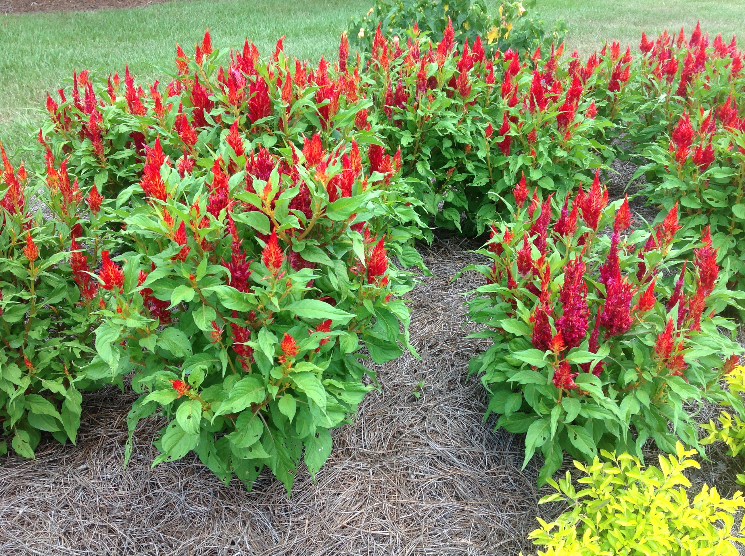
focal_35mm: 35
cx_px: 372
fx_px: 752
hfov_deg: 52.7
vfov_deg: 40.6
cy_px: 278
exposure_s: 1/254
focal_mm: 4.28
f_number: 2.4
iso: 50
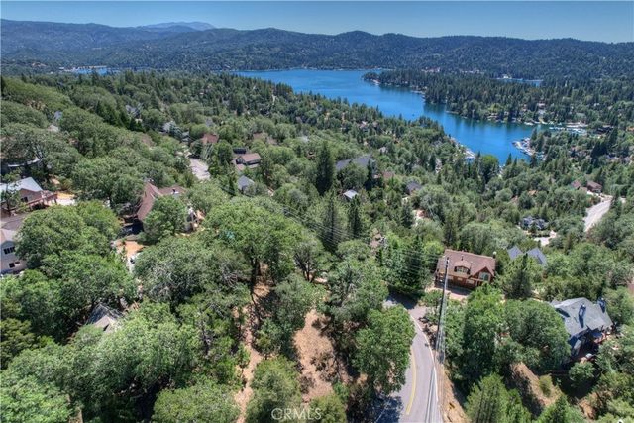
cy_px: 212
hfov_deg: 78.6
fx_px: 388
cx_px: 317
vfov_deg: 57.3
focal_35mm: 22
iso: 100
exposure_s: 1/1500
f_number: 2.8
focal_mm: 8.4
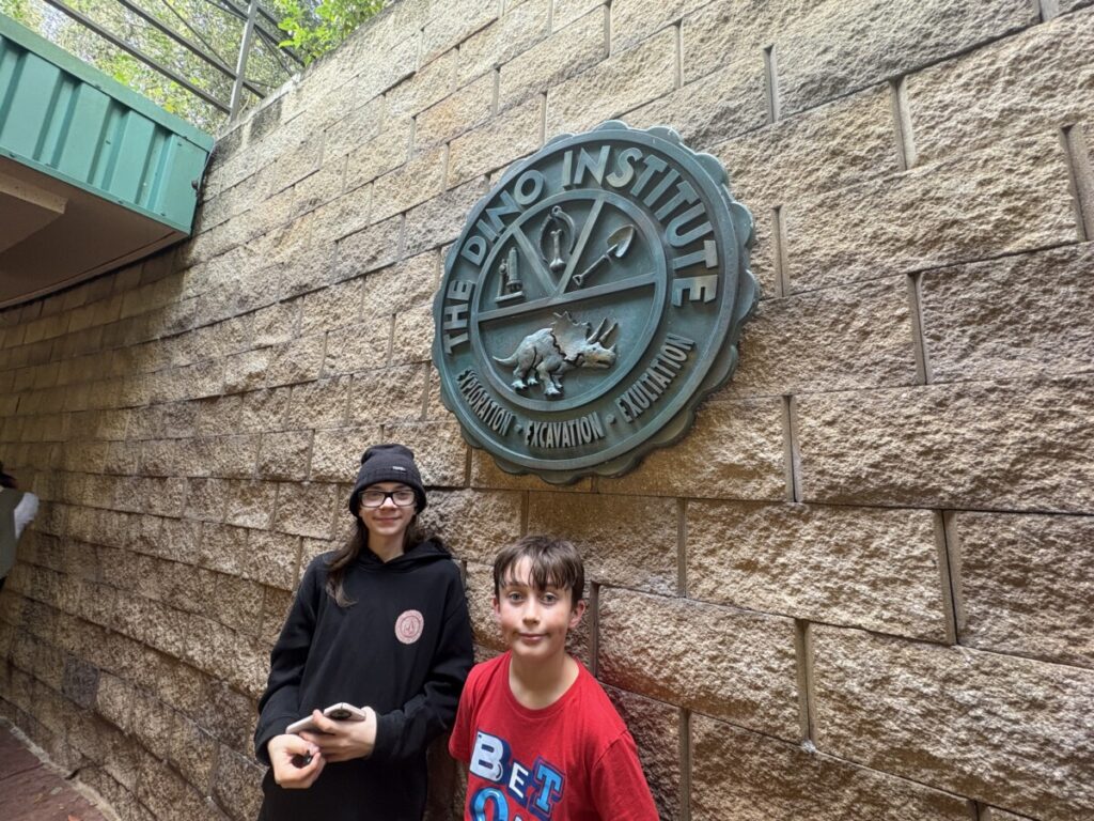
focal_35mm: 14
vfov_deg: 85.7
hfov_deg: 102.1
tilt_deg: +10.9
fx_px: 442
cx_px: 547
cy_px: 410
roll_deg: -2.5
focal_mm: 2.22
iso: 250
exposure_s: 1/60
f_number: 2.2
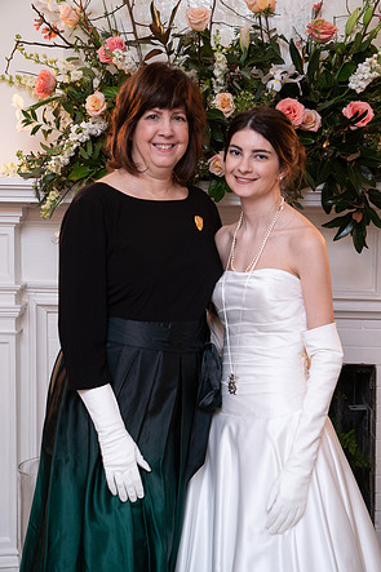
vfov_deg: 31.4
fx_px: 1017
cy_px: 288
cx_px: 192
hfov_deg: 21.2
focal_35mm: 64
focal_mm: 63
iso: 800
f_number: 4.5
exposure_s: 1/80
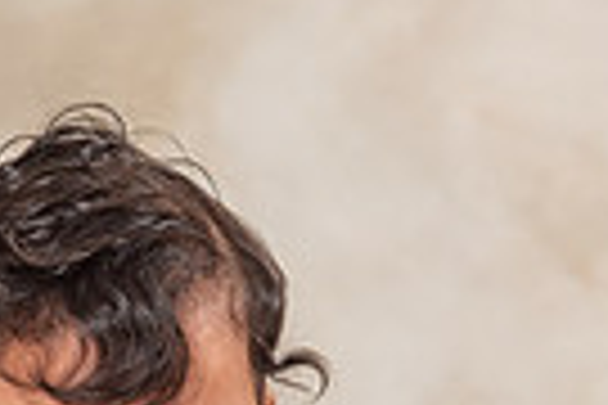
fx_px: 13763
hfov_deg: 2.5
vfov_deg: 1.7
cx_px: 288
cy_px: 641
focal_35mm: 815
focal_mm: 190
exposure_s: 1/125
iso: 200
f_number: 5.6
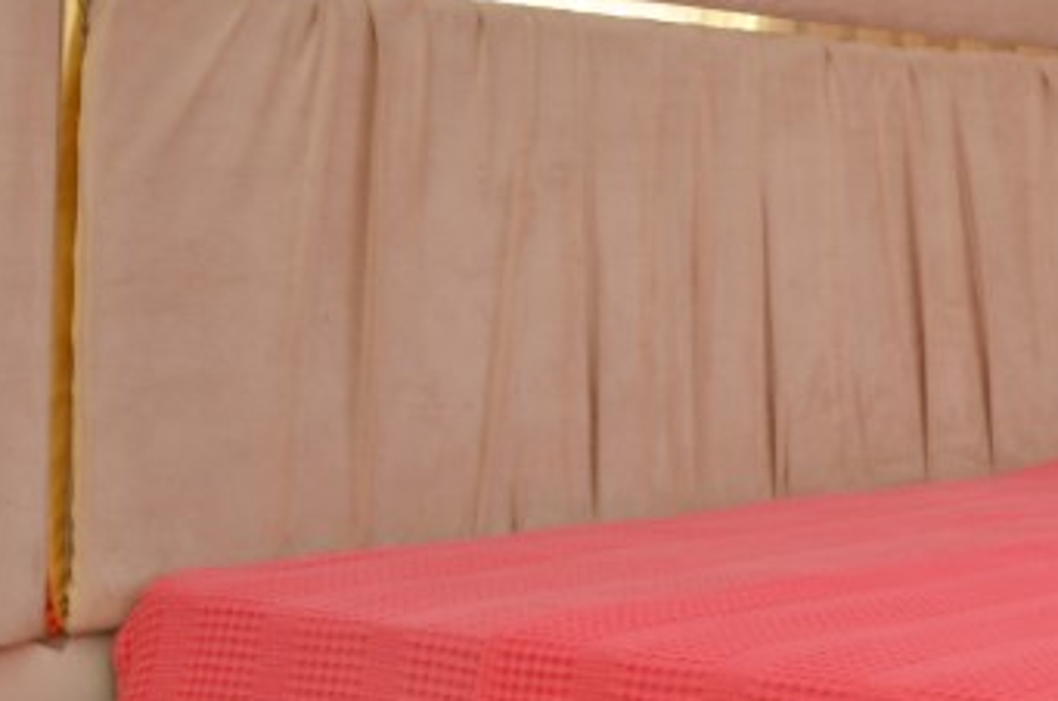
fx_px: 2543
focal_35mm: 87
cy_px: 121
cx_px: 1334
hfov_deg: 21.5
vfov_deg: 15.6
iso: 450
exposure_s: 1/60
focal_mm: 17
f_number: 5.3
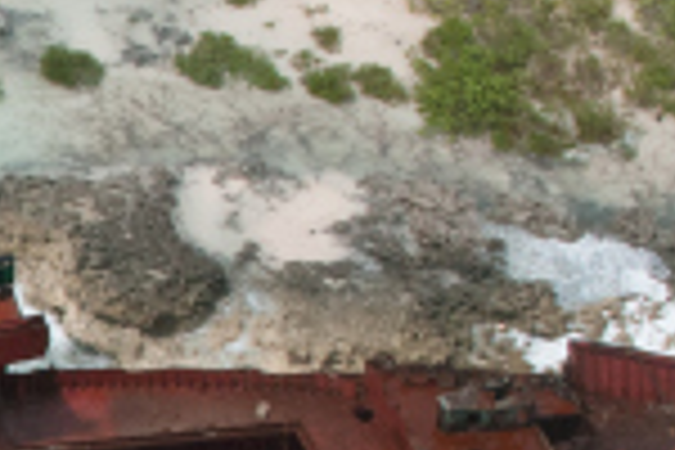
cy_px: 574
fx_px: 6806
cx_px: -608
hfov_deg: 5.6
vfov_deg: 3.8
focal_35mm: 363
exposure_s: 1/2500
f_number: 16
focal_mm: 70
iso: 2500
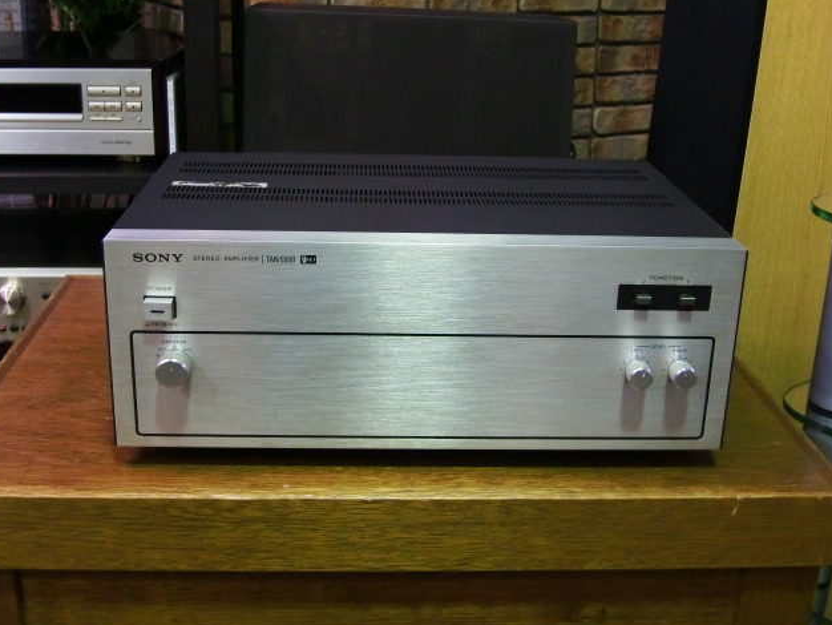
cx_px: 411
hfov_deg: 40.4
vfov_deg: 30.9
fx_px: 1130
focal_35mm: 47
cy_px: 314
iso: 400
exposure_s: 1/50
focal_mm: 8.2
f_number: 3.3
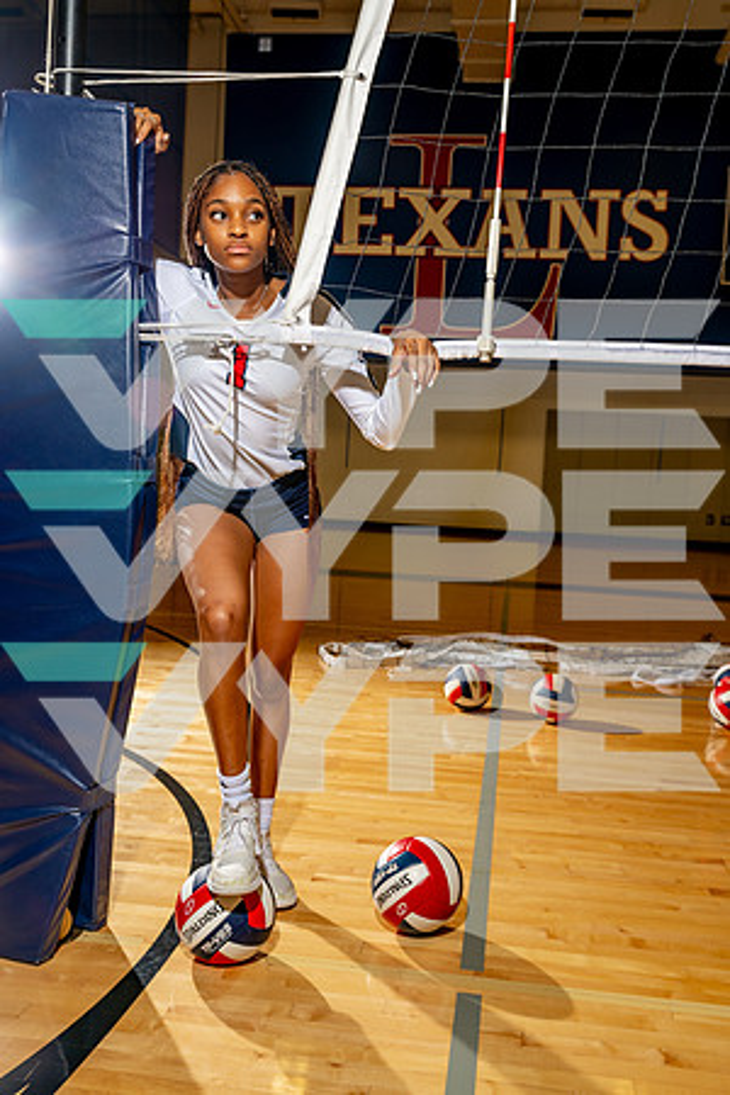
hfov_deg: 40.0
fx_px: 1004
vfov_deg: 57.2
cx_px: 365
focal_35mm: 33
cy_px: 548
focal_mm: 33
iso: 250
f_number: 5.6
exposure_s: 1/250
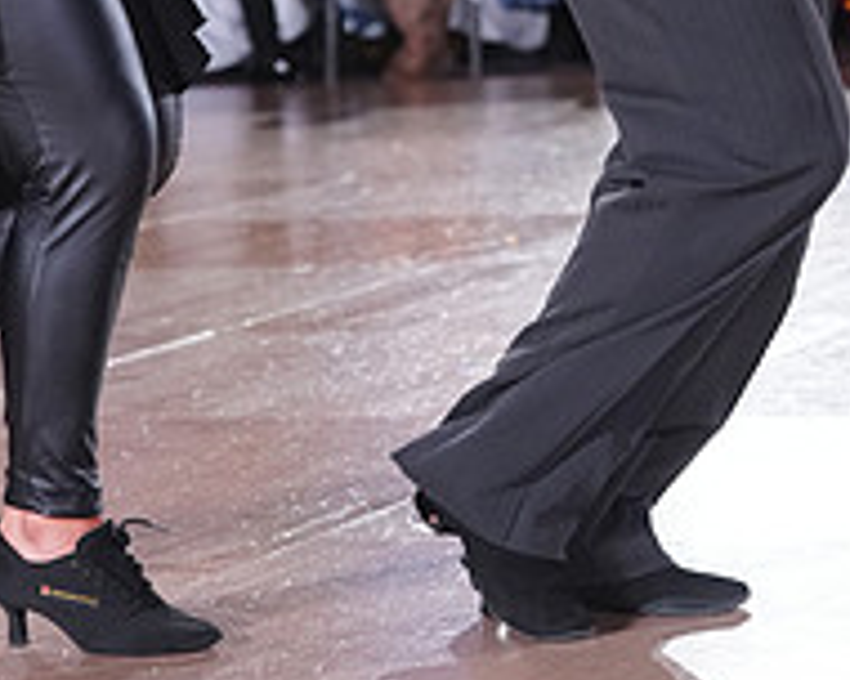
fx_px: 5057
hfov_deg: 9.6
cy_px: -255
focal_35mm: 201
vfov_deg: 7.6
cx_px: 382
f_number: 4
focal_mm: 70
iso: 2500
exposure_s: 1/400
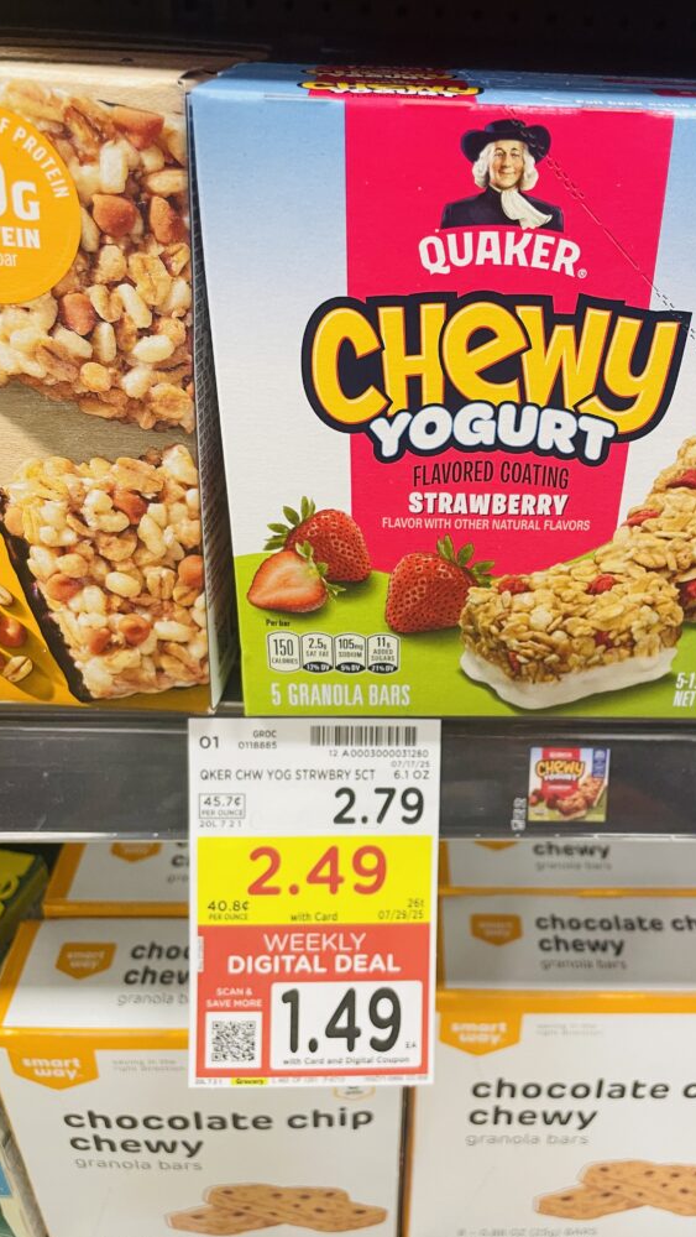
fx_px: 951
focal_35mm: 29
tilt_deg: -31.2
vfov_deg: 66.1
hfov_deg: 39.8
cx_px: 455
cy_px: 612
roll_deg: -3.7
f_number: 1.6
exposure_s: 1/60
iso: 125
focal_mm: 4.2
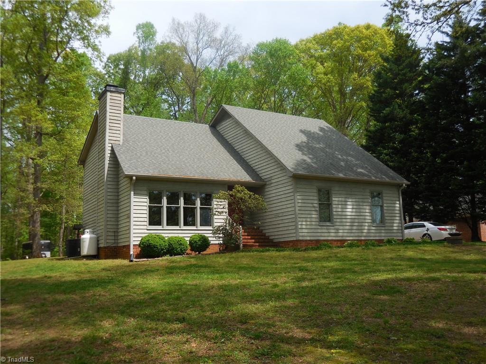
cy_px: 182
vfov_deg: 42.9
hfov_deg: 55.4
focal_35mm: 33
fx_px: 463
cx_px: 243
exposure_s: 1/640
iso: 125
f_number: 3.7
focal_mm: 5.9
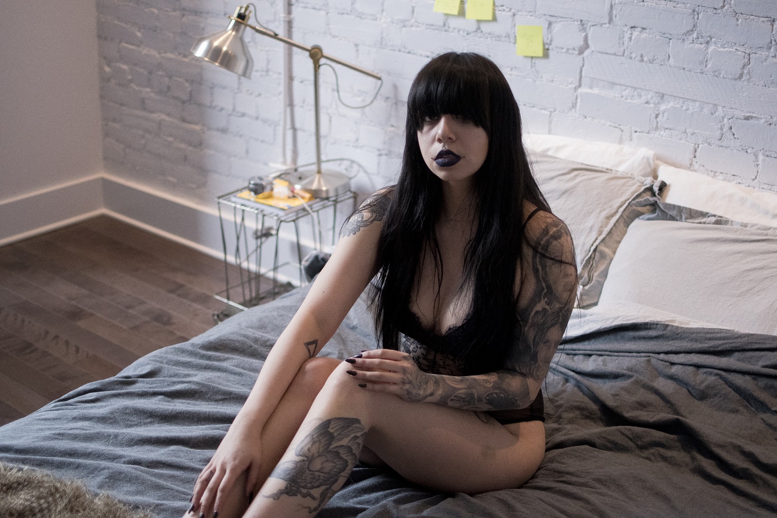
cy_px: 259
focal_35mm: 52
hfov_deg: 37.9
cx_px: 388
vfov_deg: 25.8
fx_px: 1133
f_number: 1.8
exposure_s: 1/3200
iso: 3200
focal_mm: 35
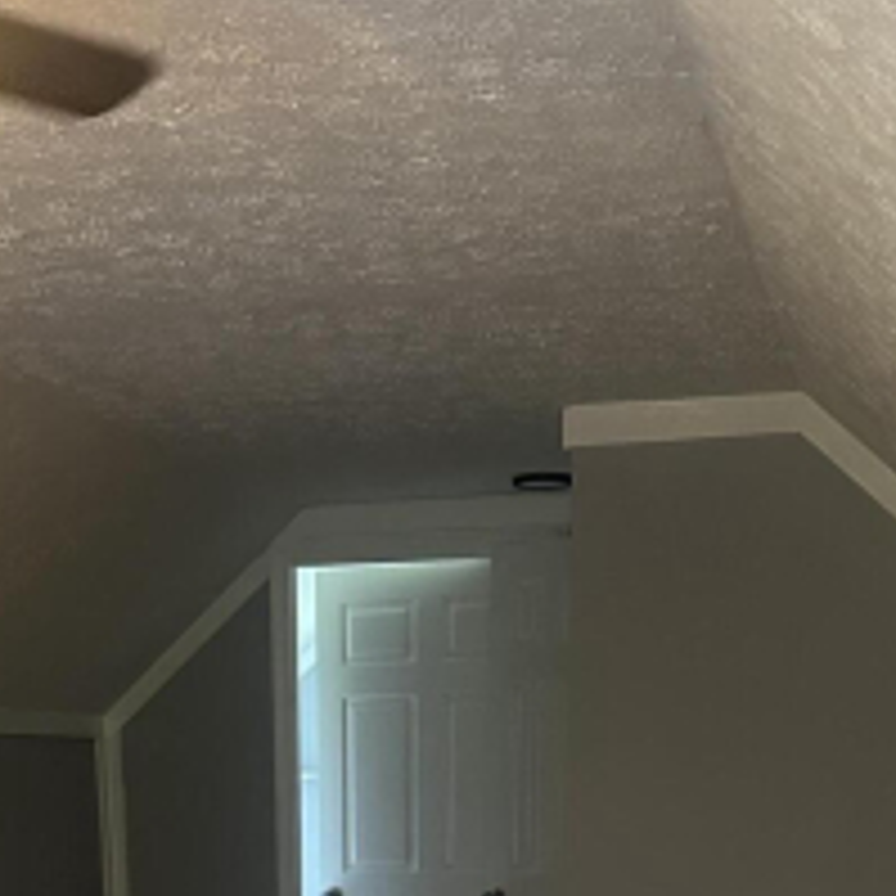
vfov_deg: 20.3
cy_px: 1398
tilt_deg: -18.2
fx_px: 2079
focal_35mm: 71
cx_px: 338
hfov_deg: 24.3
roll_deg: -1.1
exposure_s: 1/60
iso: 640
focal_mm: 6.86
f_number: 1.78
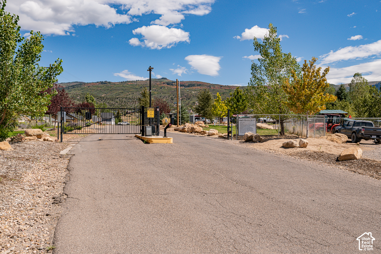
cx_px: 190
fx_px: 370
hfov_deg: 54.4
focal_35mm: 35
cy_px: 127
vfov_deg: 37.8
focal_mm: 35
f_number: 11
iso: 250
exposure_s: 1/800
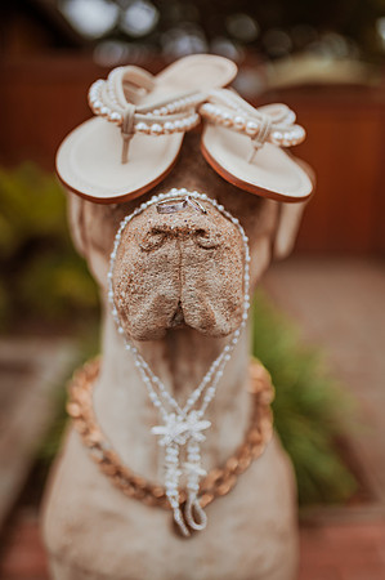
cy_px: 290
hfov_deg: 37.8
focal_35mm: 35
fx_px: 563
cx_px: 192
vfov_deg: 54.5
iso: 200
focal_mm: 35
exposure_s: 1/8000
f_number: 1.4
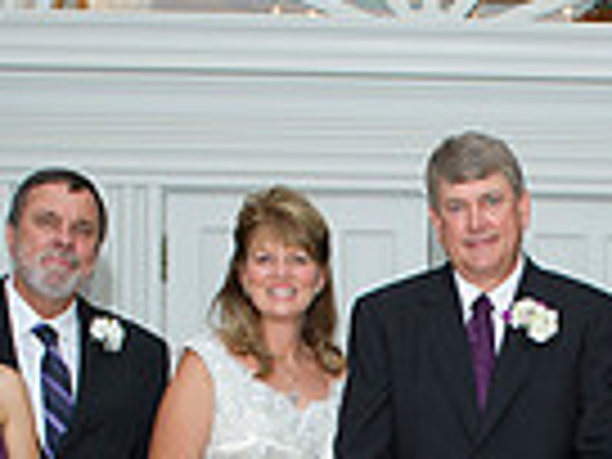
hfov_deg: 19.7
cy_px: 680
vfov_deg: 14.2
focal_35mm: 98
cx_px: 544
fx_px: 1733
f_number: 5
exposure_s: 1/100
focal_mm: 24
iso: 1000
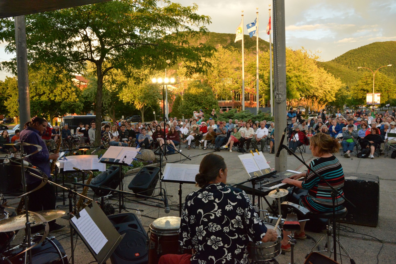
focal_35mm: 30
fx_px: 330
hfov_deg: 61.9
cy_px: 132
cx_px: 198
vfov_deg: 43.6
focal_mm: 30
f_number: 16
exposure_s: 1/250
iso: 6400
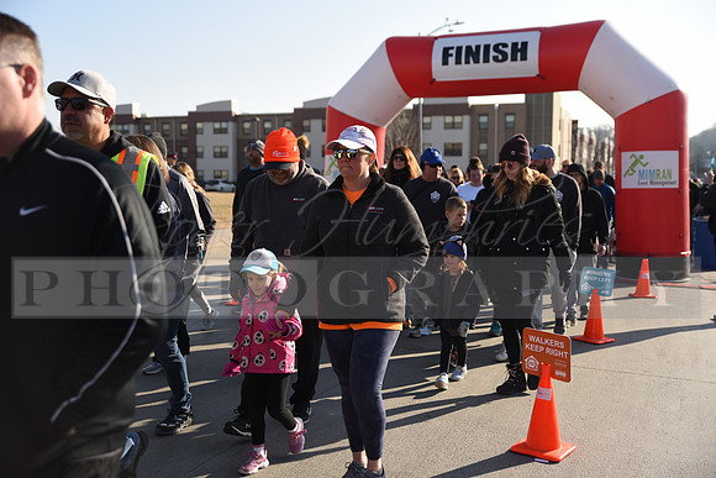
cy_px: 239
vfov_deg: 33.4
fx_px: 796
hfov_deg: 48.4
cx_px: 358
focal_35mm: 40
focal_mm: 40
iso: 100
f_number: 2.8
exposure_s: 1/1250
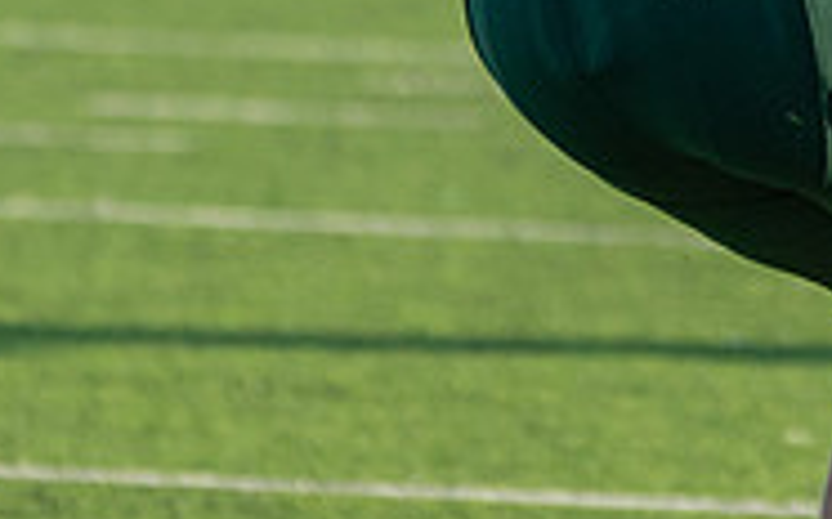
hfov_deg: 2.3
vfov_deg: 1.4
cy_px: -182
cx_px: 1137
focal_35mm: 925
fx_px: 20961
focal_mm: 194
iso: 640
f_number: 5.6
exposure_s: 1/1250
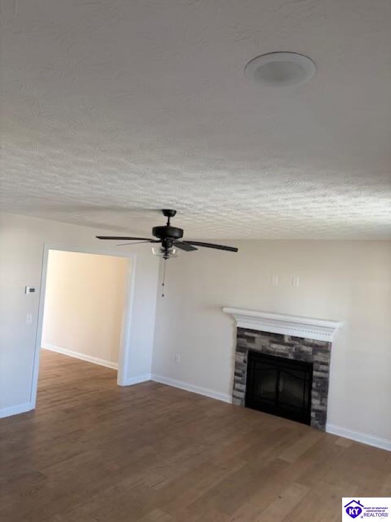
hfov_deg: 53.1
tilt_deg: +2.3
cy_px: 261
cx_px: 196
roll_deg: -5.7
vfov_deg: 67.3
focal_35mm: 26
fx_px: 391
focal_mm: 5.96
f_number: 1.6
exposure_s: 1/120
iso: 125
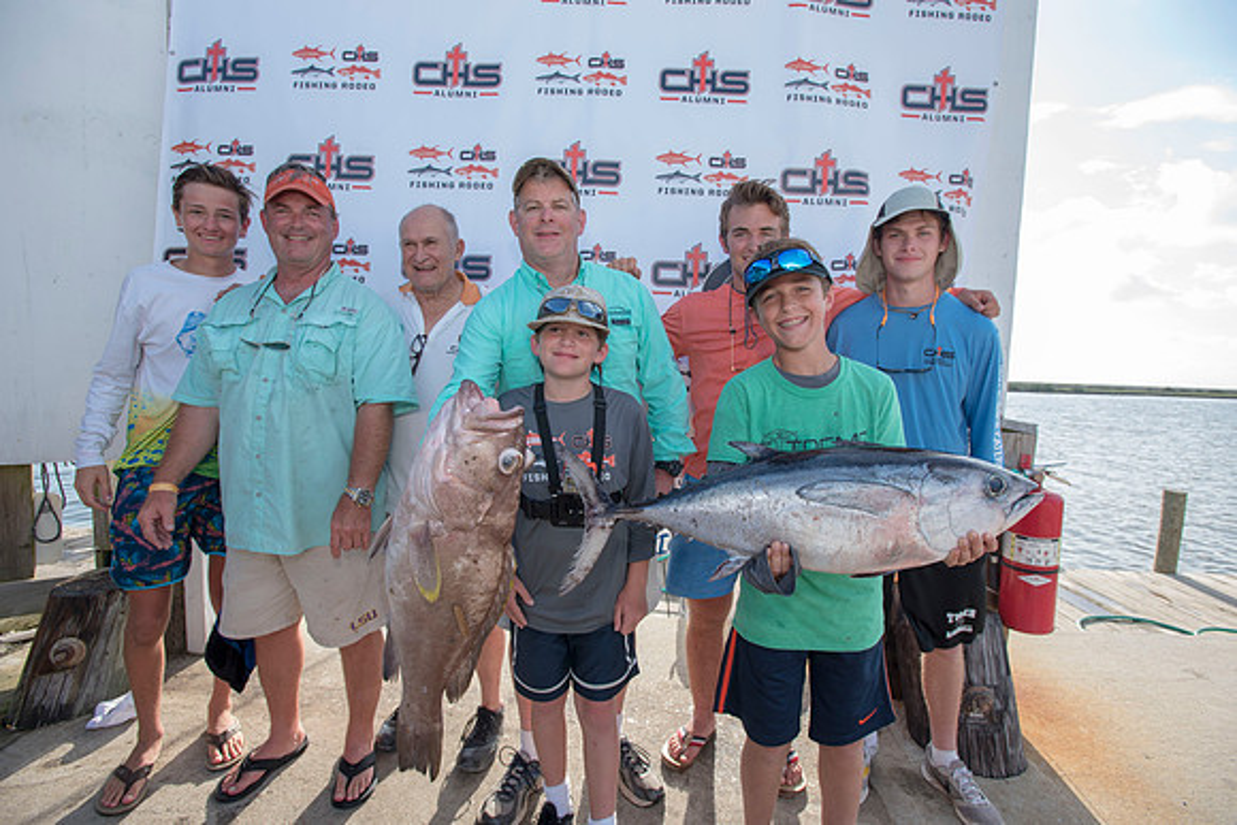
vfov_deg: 70.5
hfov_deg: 93.3
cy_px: 412
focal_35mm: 17
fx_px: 584
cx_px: 618
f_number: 5.6
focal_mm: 17
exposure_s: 1/320
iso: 250
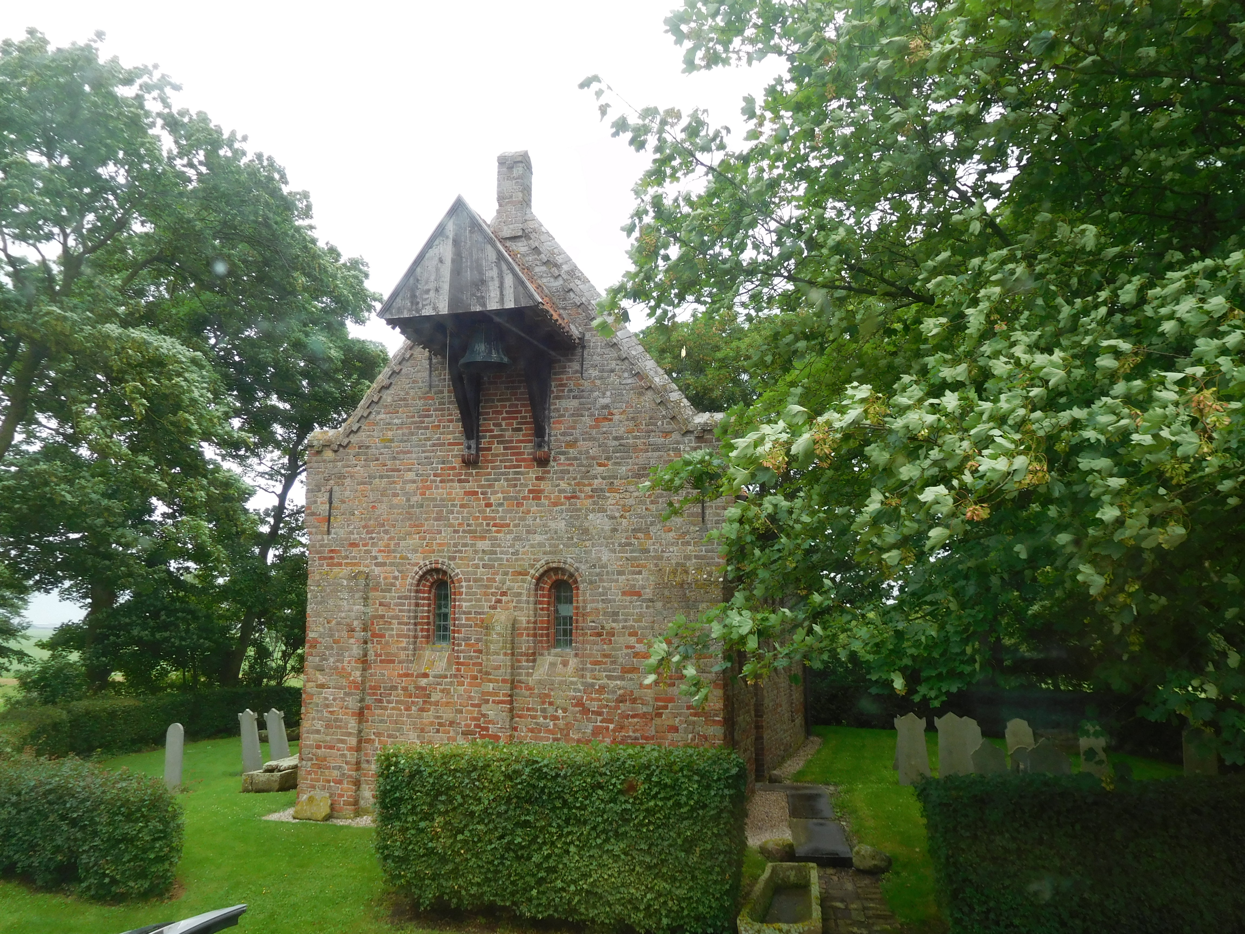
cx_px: 622
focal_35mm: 25
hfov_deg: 69.4
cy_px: 467
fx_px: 899
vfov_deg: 54.9
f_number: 3.4
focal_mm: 4.5
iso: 125
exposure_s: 1/200
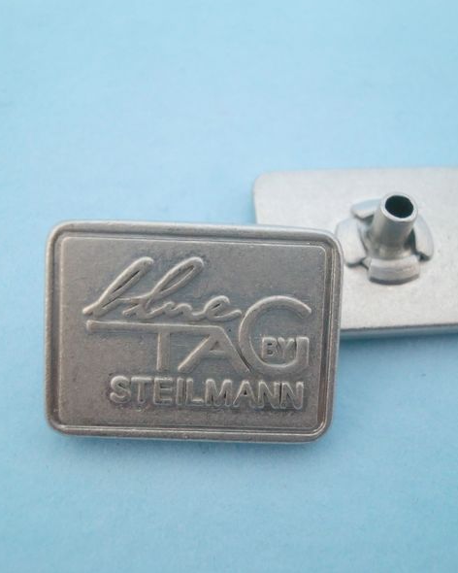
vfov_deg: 41.2
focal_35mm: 45
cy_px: 284
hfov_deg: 33.4
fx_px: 762
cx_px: 240
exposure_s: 1/125
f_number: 2.8
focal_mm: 5.58
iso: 400
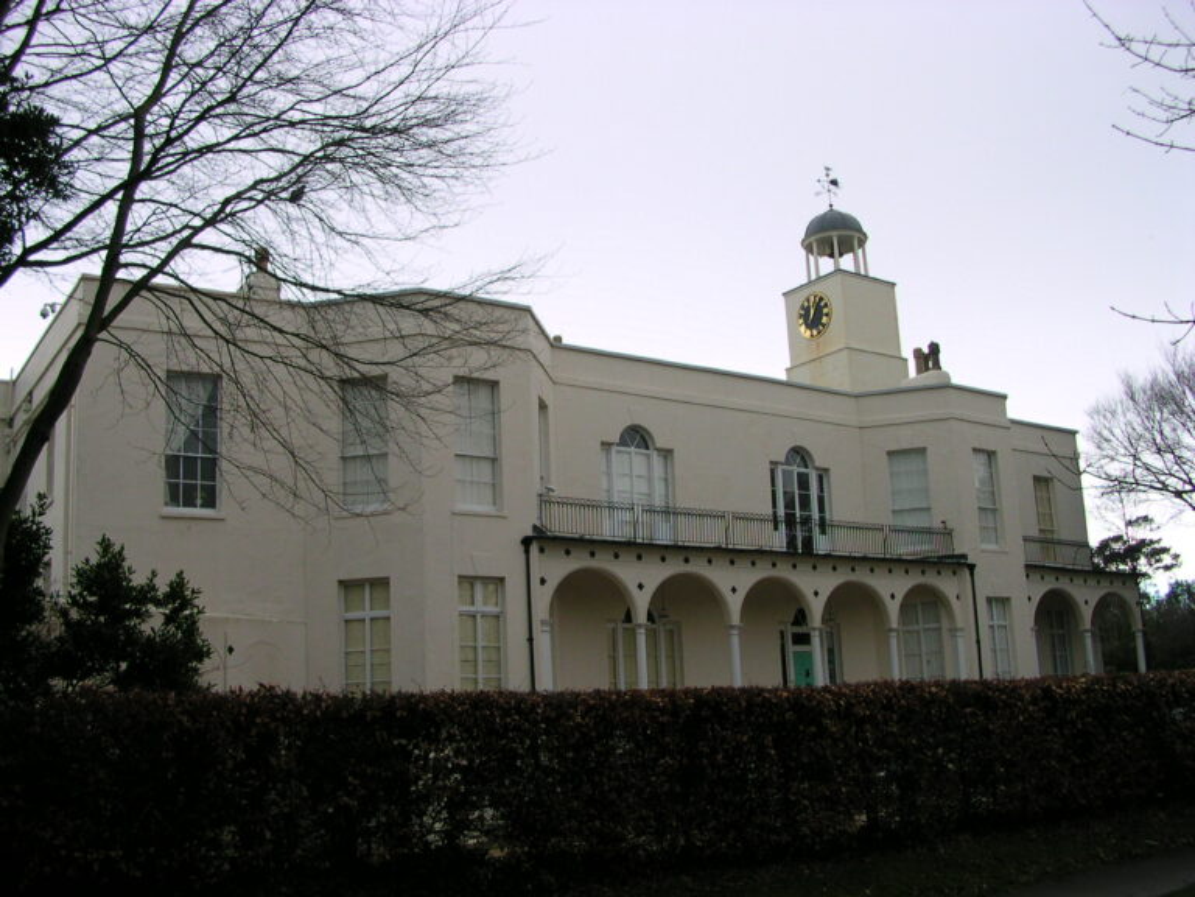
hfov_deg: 50.1
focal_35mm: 37
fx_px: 1277
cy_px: 448
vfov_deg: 38.7
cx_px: 598
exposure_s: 1/77.1
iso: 100
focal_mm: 5.6
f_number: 2.7
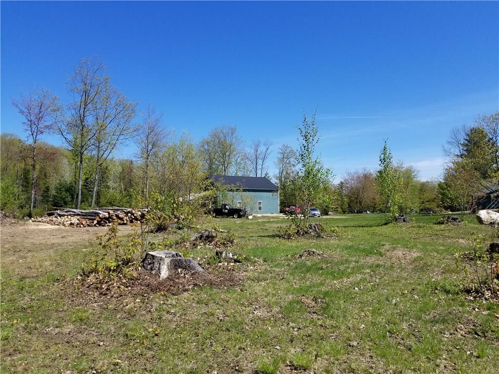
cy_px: 187
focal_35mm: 26
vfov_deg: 53.1
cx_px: 250
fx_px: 375
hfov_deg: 67.3
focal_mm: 4.25
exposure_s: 1/2576
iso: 50
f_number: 1.7
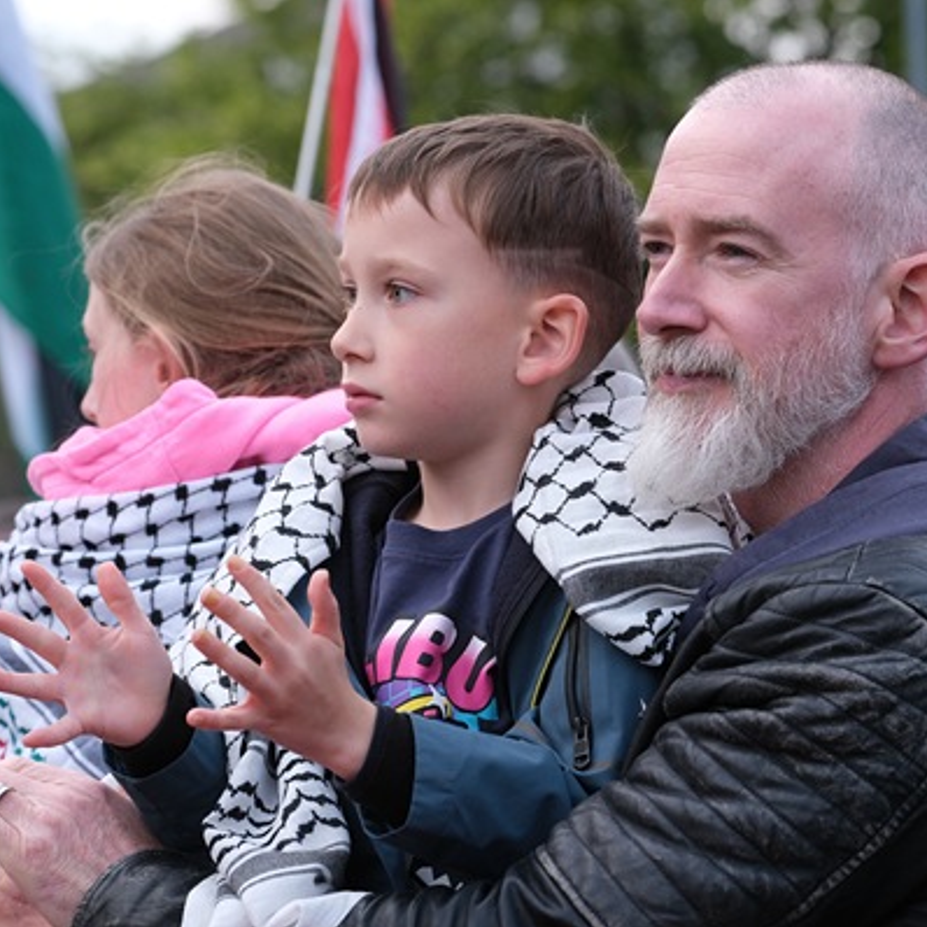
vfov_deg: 13.2
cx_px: 526
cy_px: 464
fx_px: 3999
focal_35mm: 132
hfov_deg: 13.2
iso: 800
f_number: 3.6
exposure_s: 1/750
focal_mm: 68.7
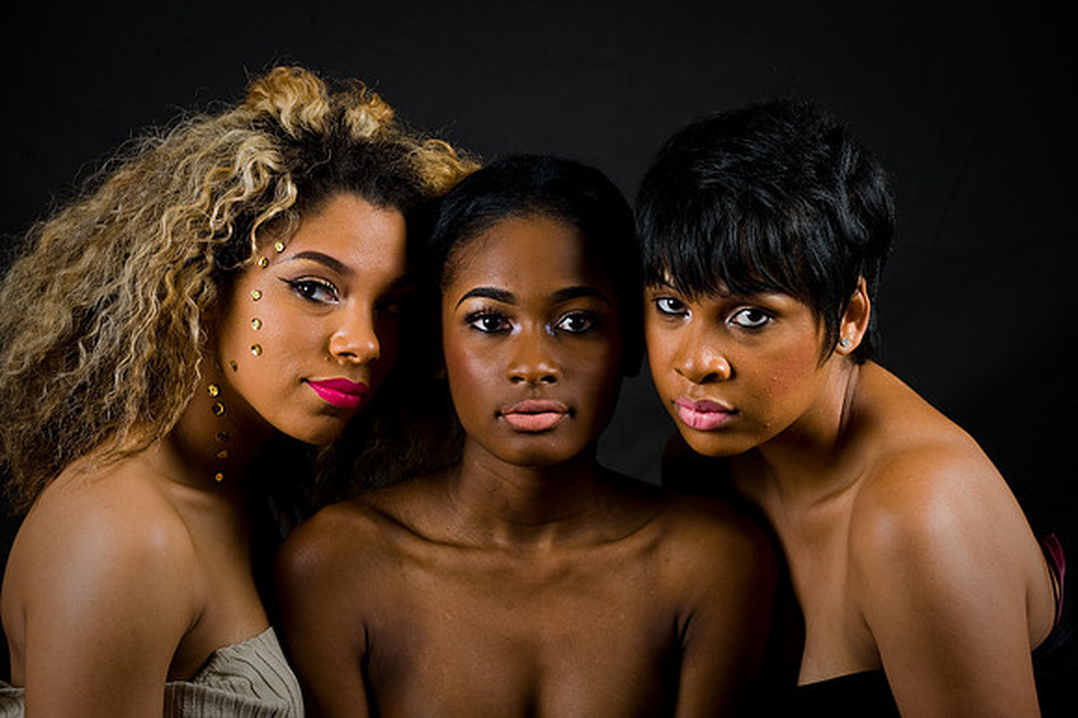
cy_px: 359
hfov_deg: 15.8
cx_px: 539
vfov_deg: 10.5
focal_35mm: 130
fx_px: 3890
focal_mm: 130
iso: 200
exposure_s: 1/125
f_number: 5.6
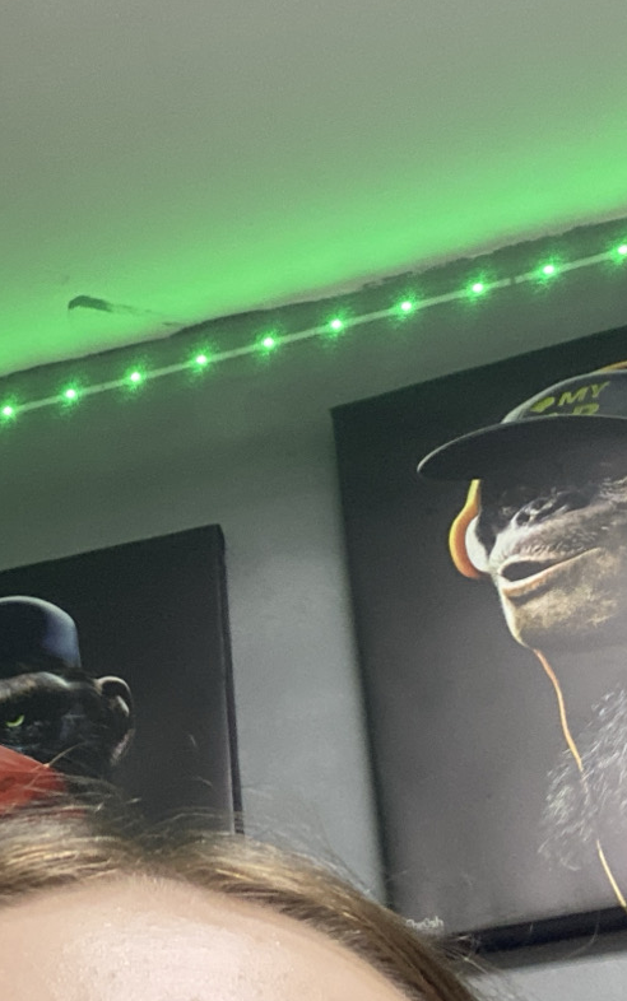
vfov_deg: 32.9
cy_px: 441
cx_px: 101
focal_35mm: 62
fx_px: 1693
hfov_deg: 20.7
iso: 250
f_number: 2.2
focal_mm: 2.71
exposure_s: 1/33
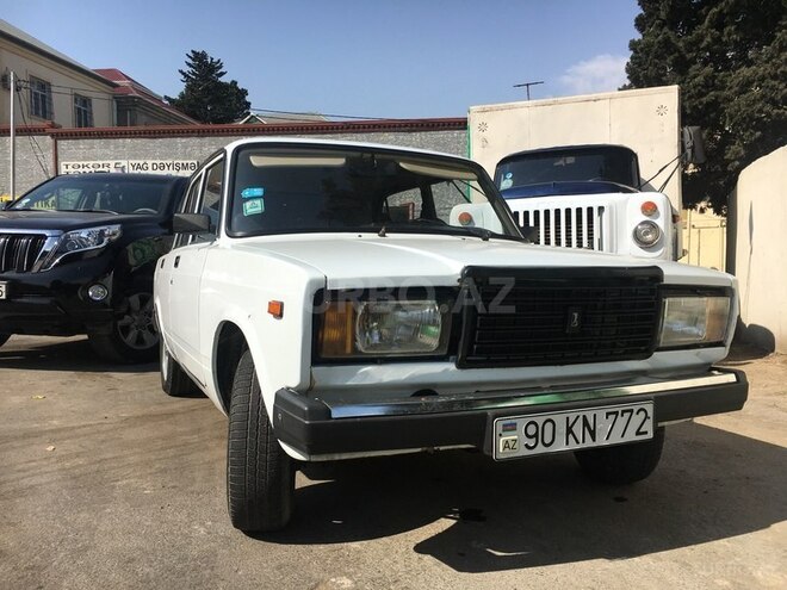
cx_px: 394
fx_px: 659
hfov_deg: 61.7
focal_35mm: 29
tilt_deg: -2.9
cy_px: 295
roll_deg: +0.4
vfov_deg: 48.2
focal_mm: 4.15
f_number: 2.2
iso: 25
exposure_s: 1/2404
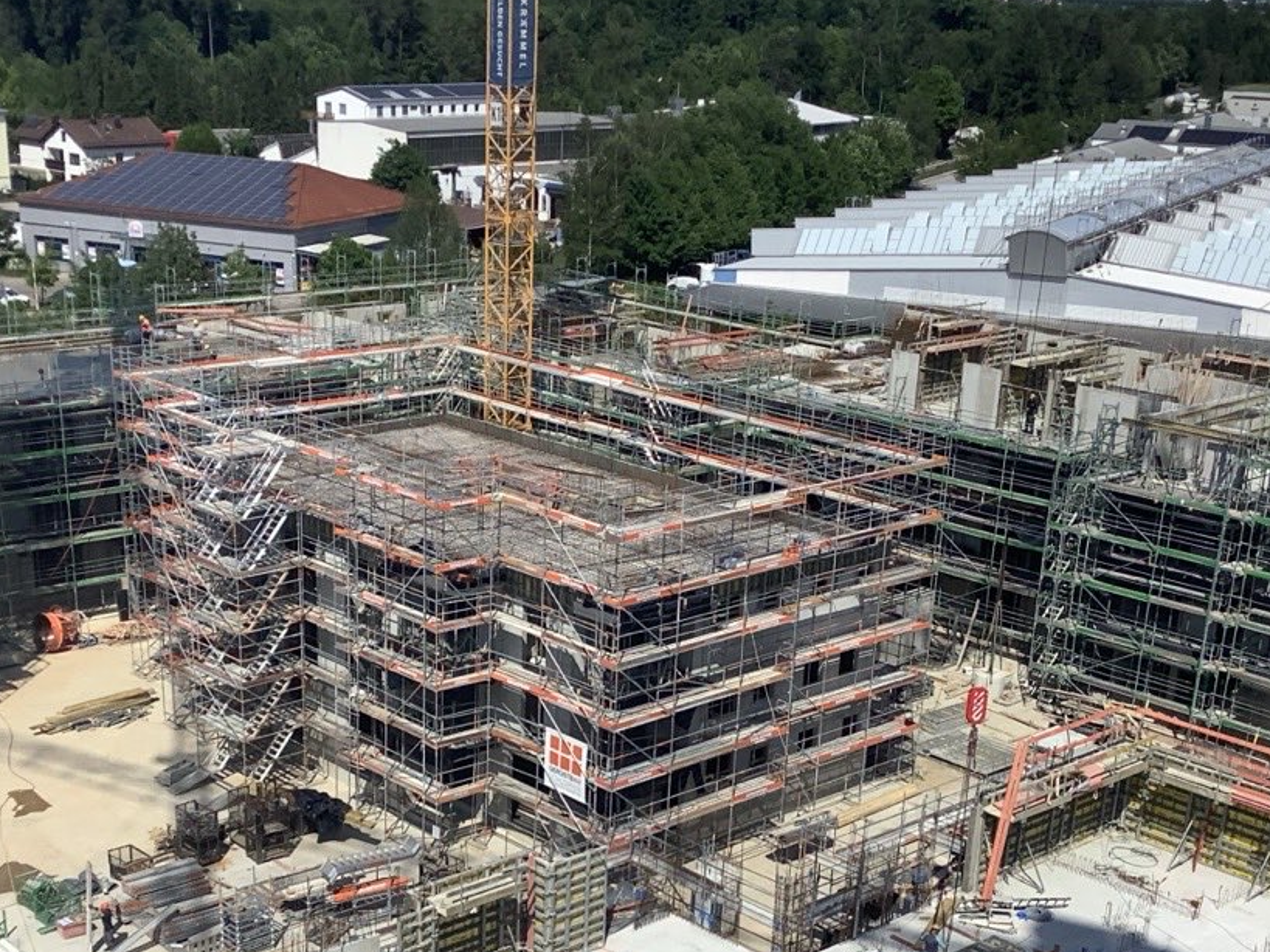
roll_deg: -1.4
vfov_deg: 26.9
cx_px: 602
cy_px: 797
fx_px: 1944
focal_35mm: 53
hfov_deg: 36.2
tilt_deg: -21.4
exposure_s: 1/2717
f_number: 2.4
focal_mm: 3.3
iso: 25
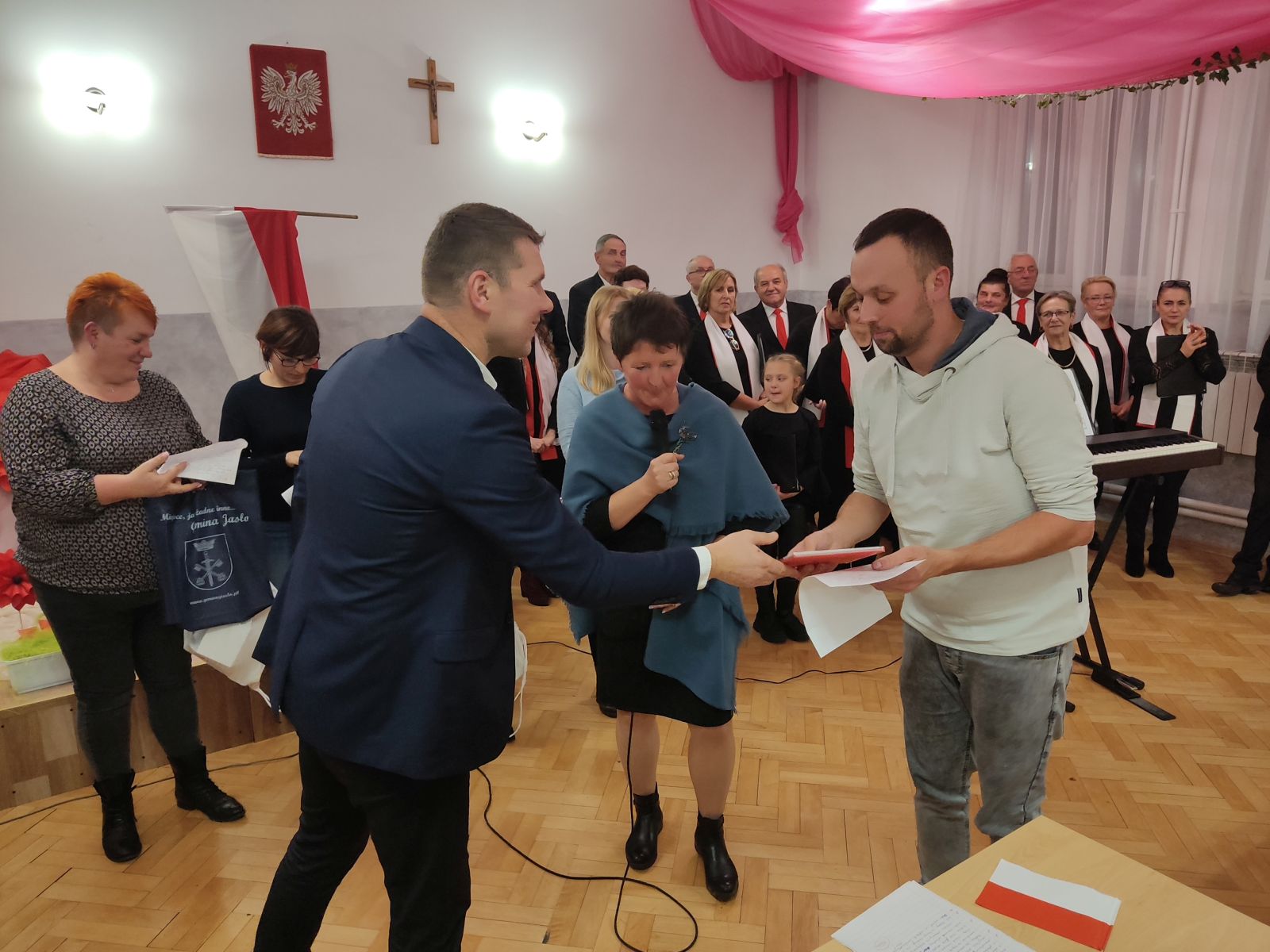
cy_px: 476
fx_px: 917
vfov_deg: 54.9
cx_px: 635
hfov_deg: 69.4
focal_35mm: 25
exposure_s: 1/125
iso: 409
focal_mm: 4.71
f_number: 1.79
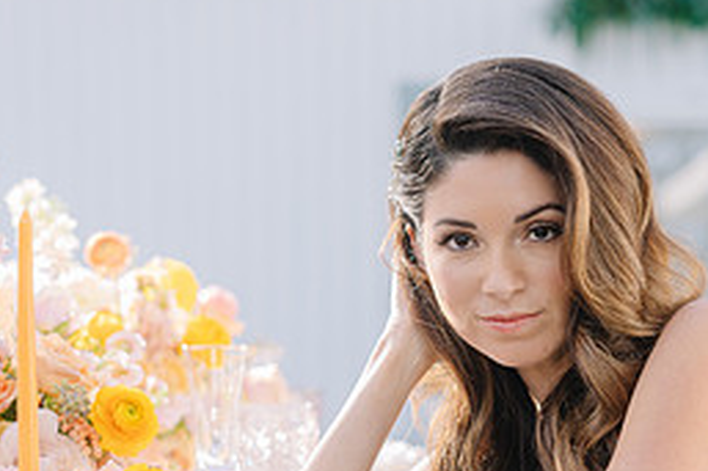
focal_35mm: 113
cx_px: 350
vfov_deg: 12.0
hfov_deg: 18.1
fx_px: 2221
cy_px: 448
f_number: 2.5
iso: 50
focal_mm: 50
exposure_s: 1/200
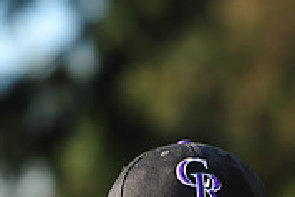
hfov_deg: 4.9
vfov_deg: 3.2
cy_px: 298
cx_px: 179
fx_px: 3469
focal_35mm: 423
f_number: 4.5
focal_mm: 130
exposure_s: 1/500
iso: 200
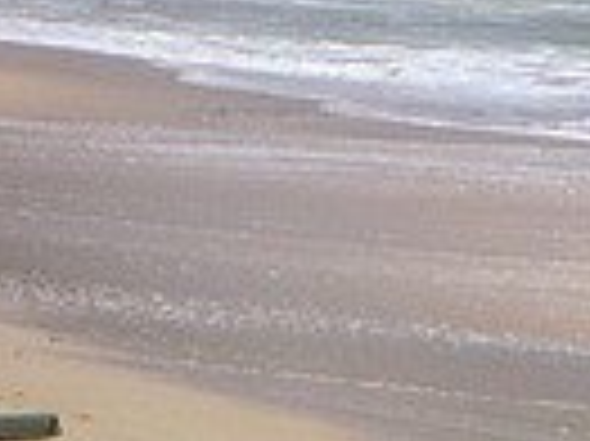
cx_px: 1112
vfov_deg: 3.4
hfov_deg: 4.5
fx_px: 7339
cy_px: -304
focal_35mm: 431
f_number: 8.3
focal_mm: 15
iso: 50
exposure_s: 1/250
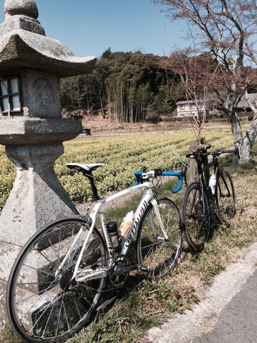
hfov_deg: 48.2
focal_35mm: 29
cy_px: 172
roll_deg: +2.7
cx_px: 128
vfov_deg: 61.7
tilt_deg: -7.1
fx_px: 287
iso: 32
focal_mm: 4.15
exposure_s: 1/1582
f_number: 2.2
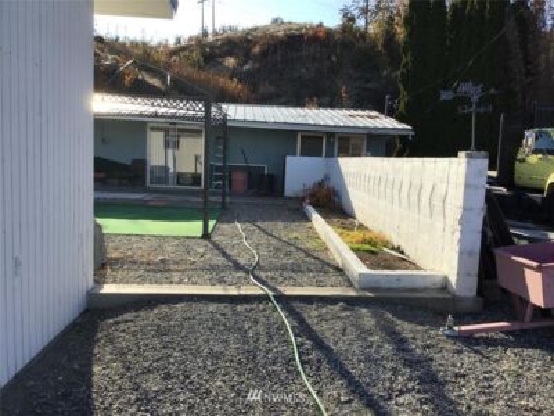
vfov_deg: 45.4
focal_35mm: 31
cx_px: 277
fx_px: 496
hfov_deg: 58.4
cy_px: 208
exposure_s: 1/799
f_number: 2.4
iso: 25
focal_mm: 3.3
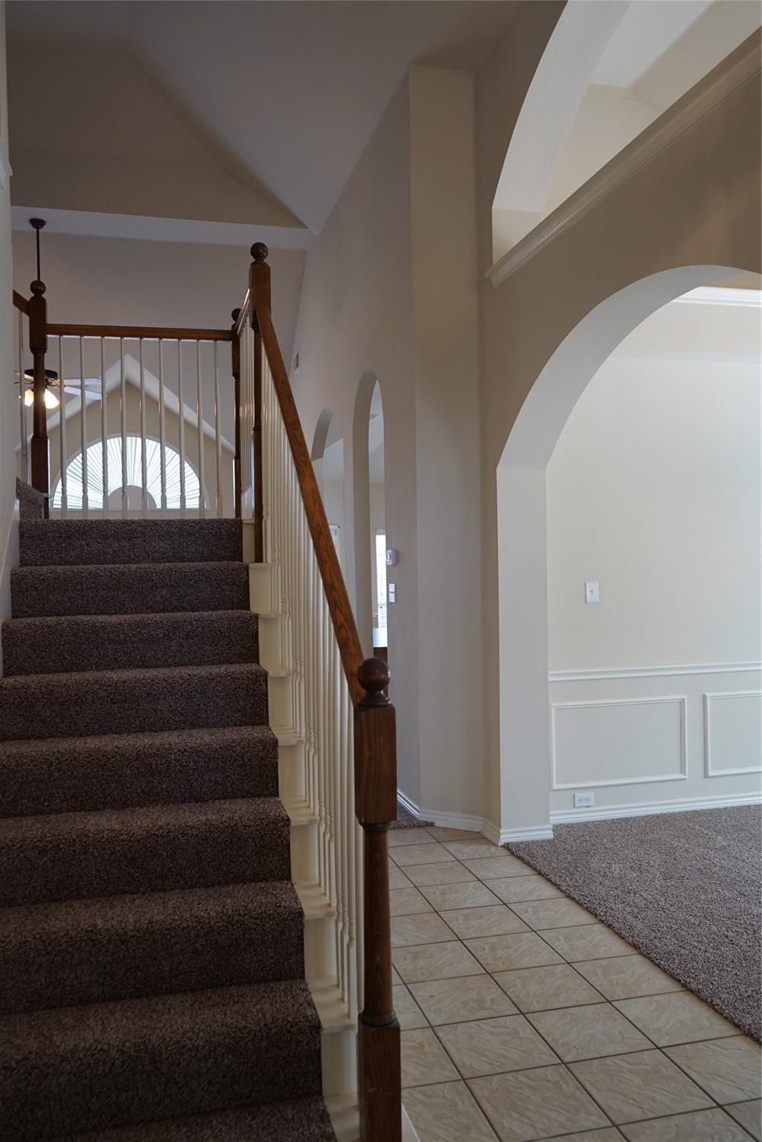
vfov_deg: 65.5
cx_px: 381
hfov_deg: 46.4
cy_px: 571
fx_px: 889
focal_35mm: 28
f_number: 4
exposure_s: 1/160
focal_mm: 28
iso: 640
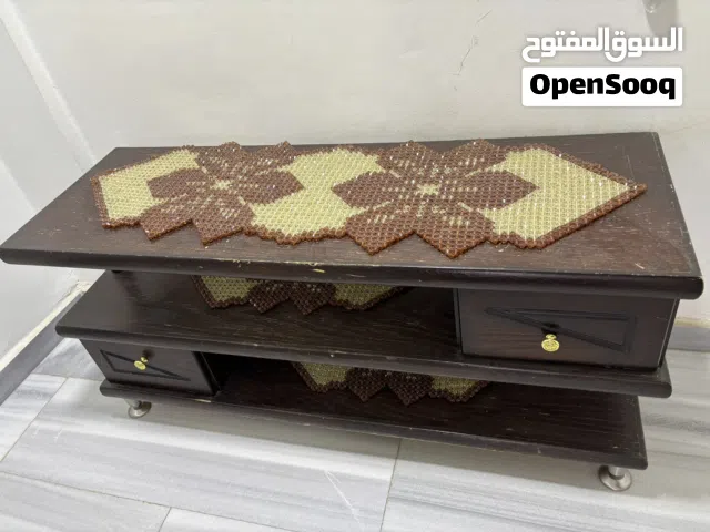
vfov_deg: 53.1
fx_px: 533
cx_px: 355
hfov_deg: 67.3
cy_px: 266
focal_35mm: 26
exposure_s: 1/50
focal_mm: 5.96
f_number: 1.6
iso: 125
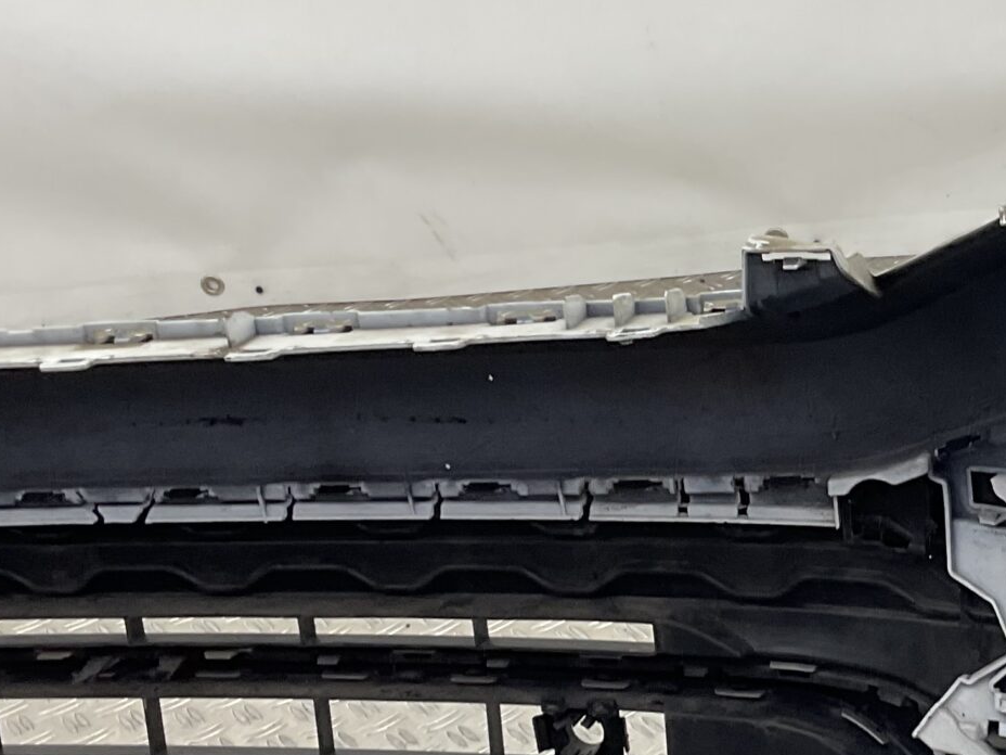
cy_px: 398
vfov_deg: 18.4
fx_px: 2325
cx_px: 908
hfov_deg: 23.7
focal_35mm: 80
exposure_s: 1/120
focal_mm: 3
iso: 32
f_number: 1.8
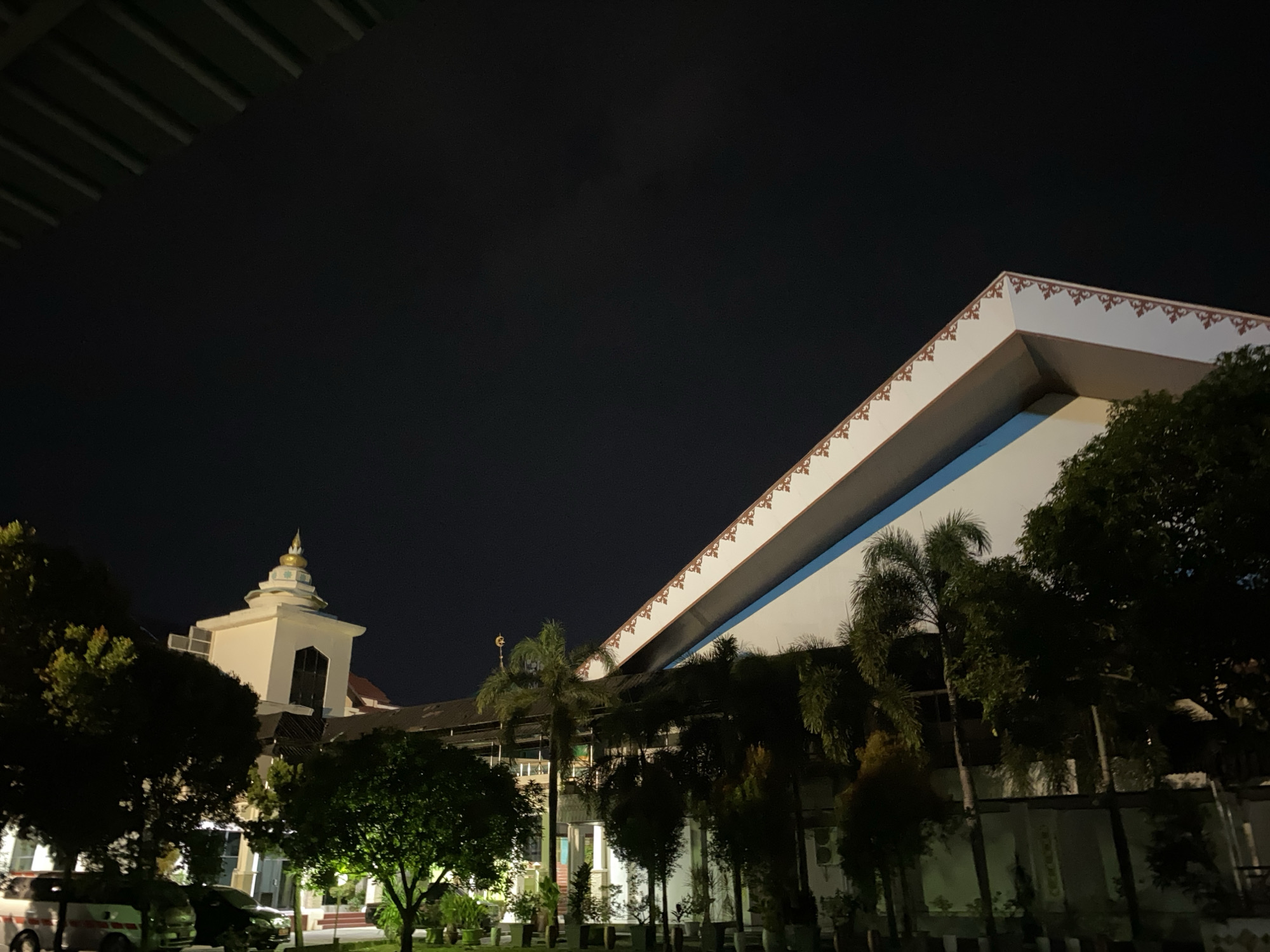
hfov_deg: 67.3
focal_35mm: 26
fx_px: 954
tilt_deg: +22.3
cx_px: 635
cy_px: 476
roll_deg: -0.4
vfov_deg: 53.1
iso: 1000
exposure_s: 1/4
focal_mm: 4.25
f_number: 1.8
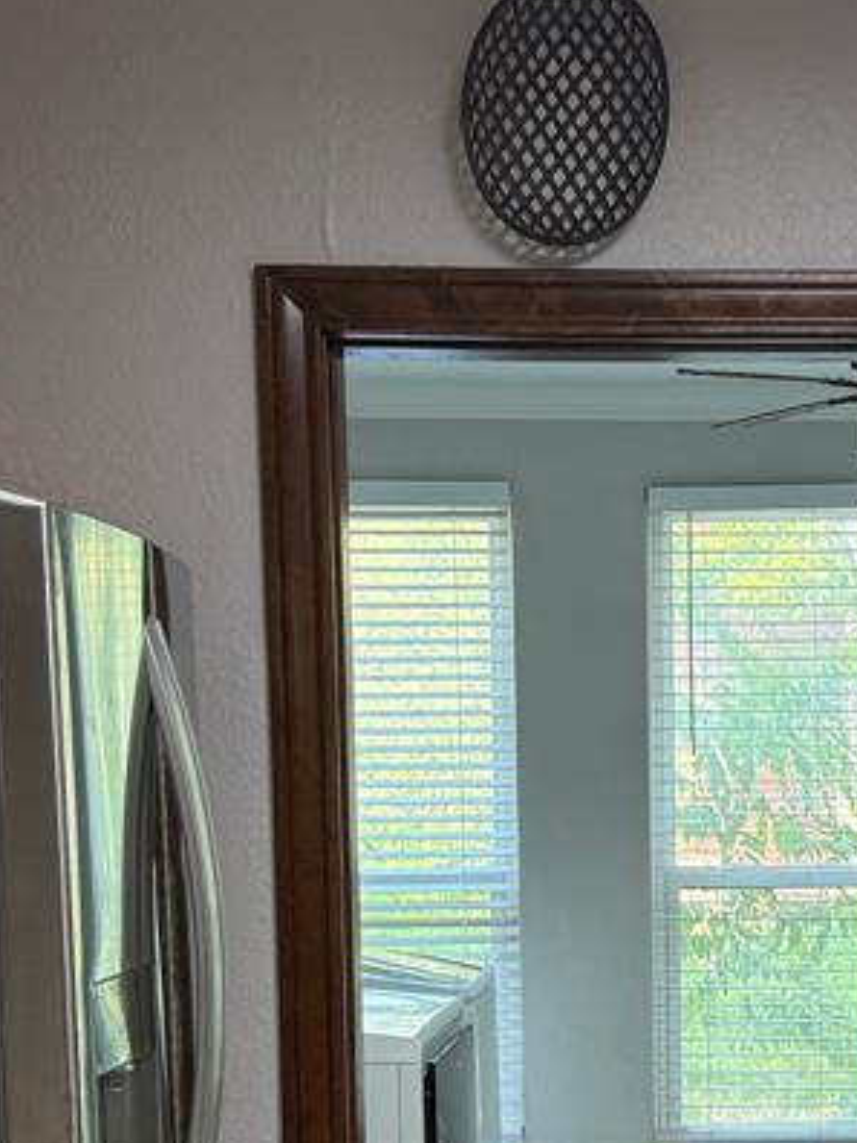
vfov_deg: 30.4
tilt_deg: -4.1
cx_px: 710
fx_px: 2047
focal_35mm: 62
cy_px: 932
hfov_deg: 23.2
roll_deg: +0.5
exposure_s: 1/120
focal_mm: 6.76
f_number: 1.78
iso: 200
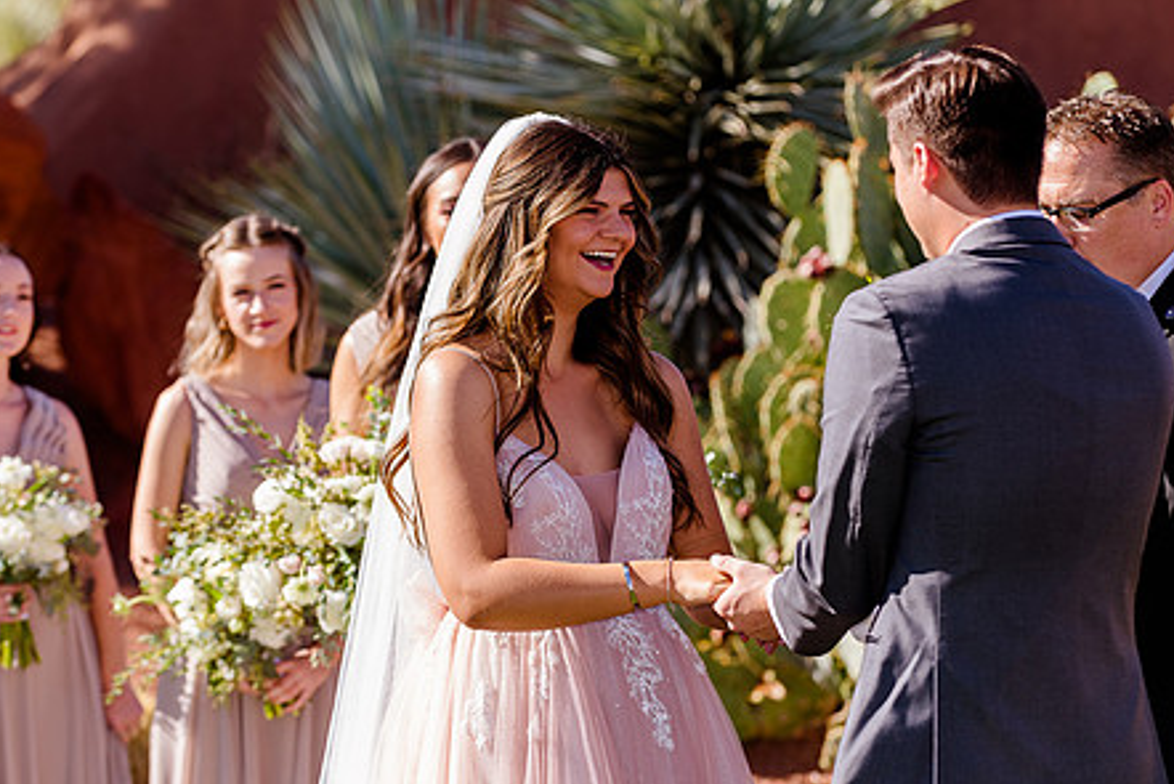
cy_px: 299
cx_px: 579
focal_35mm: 177
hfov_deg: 11.6
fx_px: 5774
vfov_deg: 7.8
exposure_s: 1/800
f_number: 4
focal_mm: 135
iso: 200
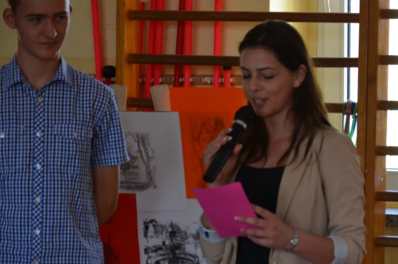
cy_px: 172
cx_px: 289
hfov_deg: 8.3
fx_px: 2733
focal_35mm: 248
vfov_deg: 5.5
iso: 640
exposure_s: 1/60
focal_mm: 105
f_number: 5.6
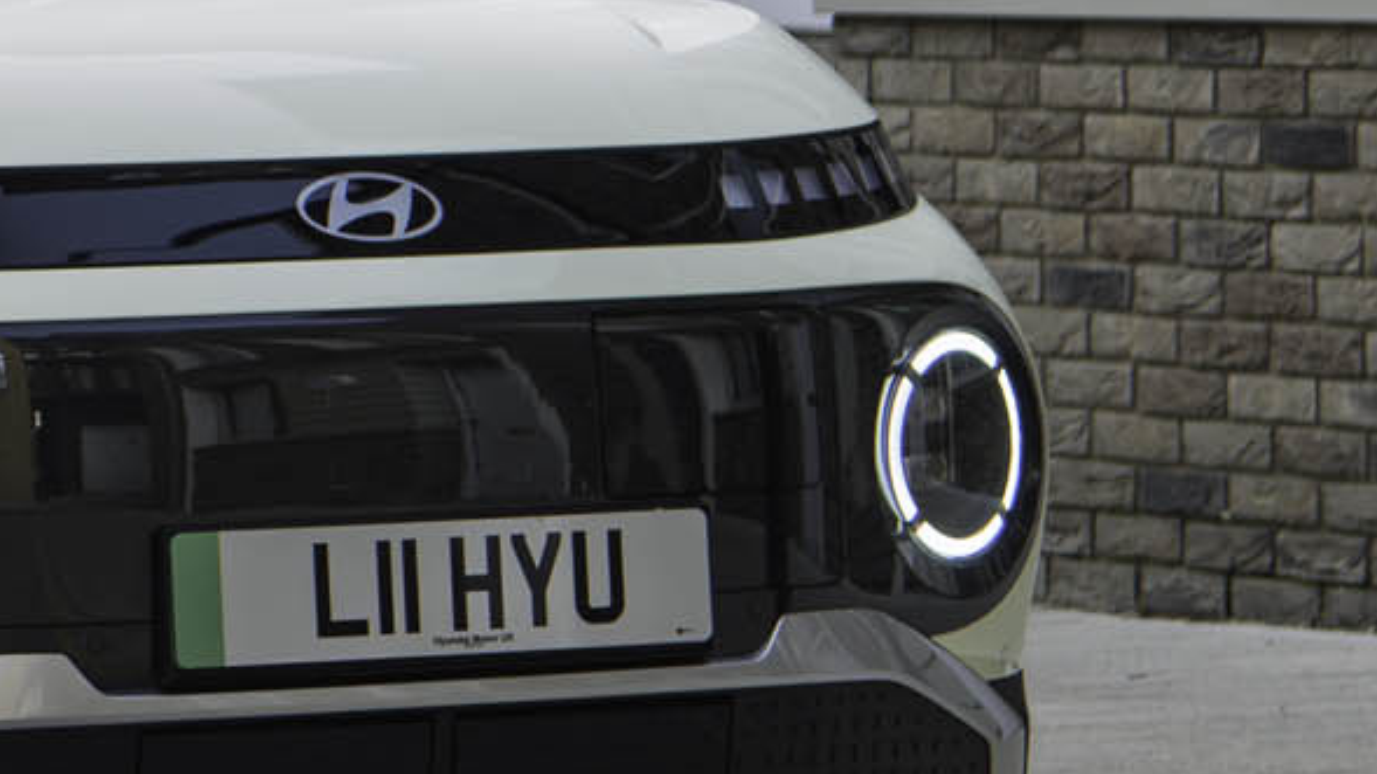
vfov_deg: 4.2
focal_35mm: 288
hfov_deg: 7.3
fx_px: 10513
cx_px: -1142
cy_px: -659
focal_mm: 50
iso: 250
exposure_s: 1/100
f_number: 4
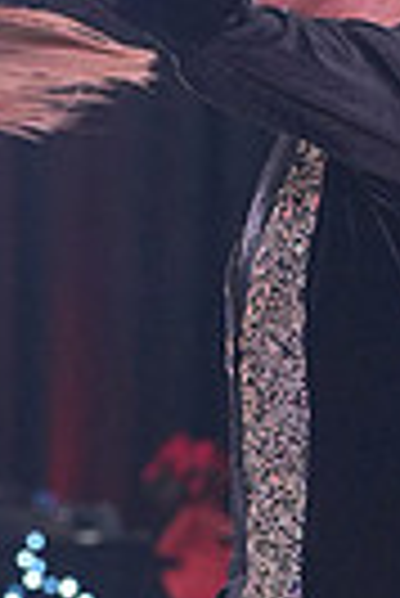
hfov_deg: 3.6
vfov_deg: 5.3
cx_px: 2
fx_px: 6383
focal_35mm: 384
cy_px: 760
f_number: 4
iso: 2000
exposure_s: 1/500
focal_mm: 88
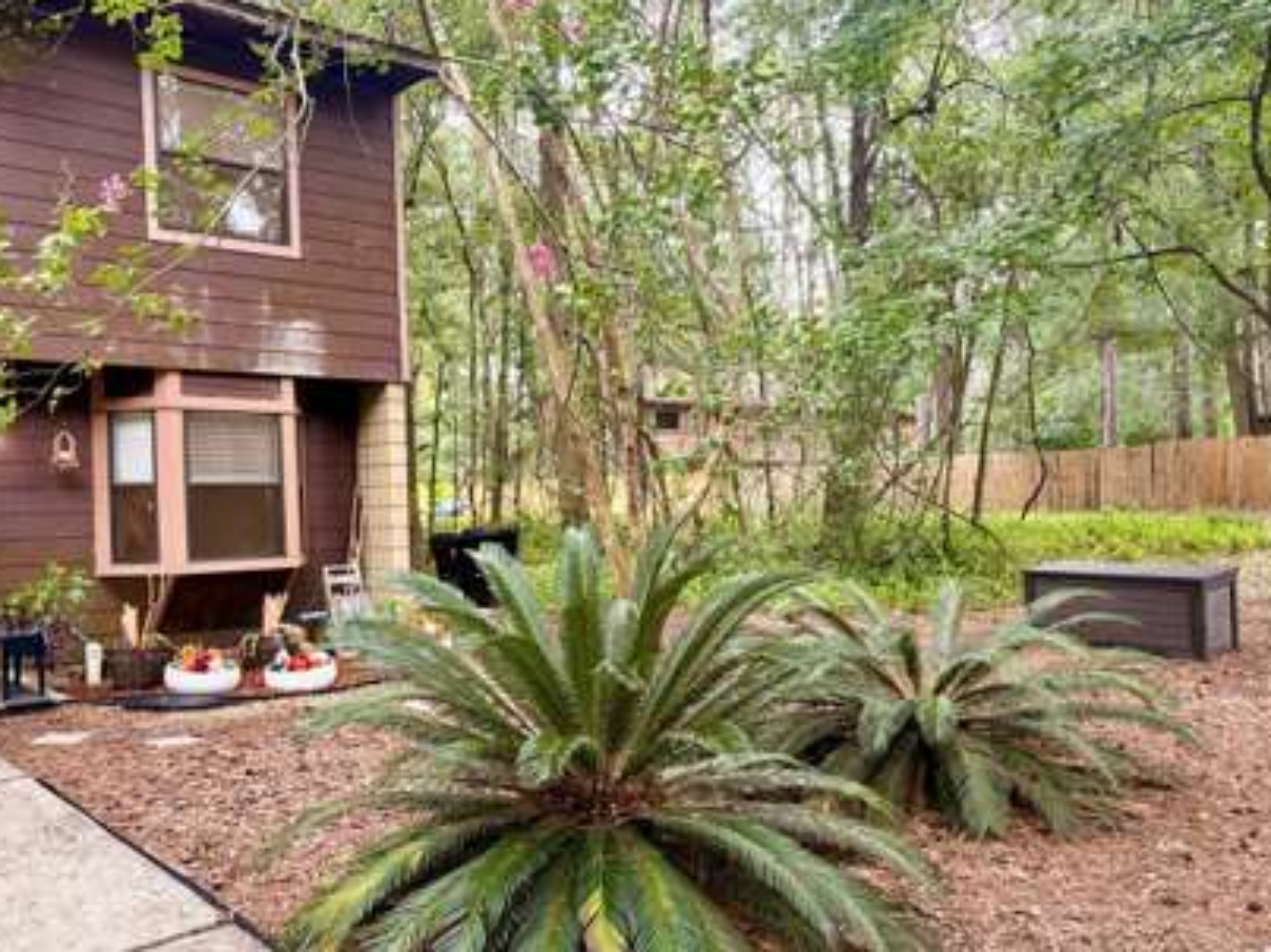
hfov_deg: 58.1
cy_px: 511
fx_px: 1138
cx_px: 536
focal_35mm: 31
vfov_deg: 45.4
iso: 125
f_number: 1.6
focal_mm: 5.96
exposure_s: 1/242
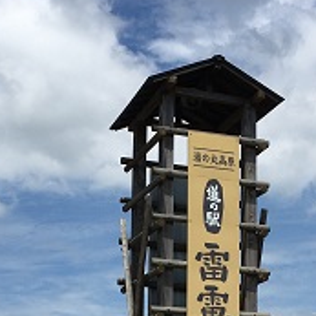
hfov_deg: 21.6
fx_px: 826
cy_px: 295
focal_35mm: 80
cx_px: 192
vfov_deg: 21.1
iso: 25
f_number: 2.2
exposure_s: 1/2959
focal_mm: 4.15
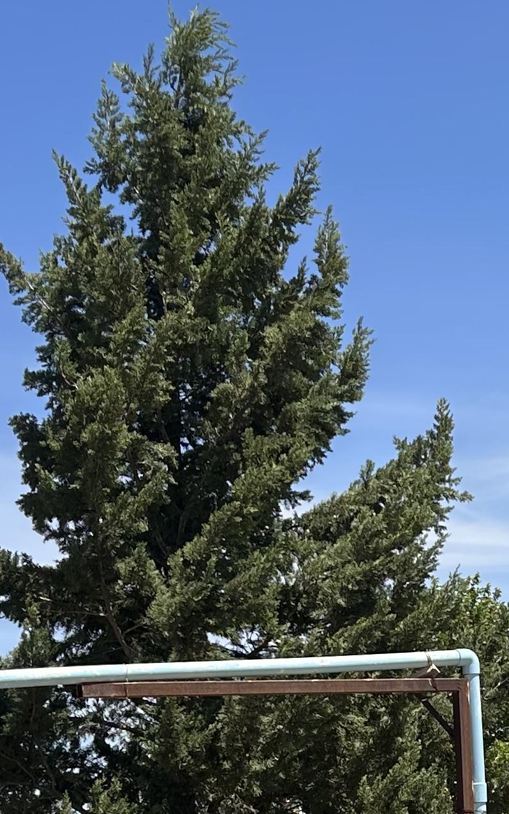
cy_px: 718
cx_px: 588
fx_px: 1931
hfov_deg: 14.6
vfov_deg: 23.3
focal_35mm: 87
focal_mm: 5.7
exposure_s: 1/3077
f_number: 1.5
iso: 50
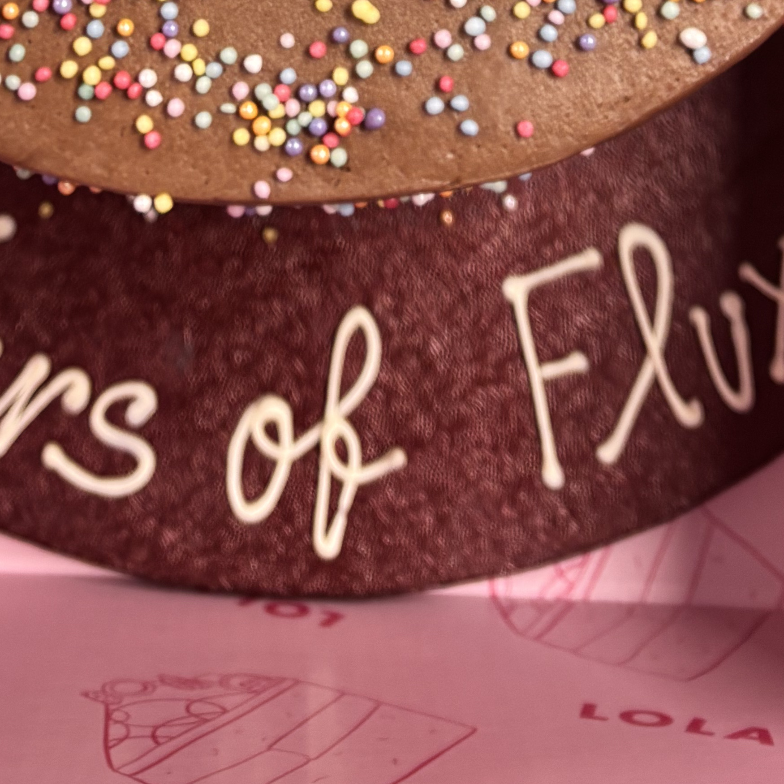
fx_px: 1922
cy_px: -390
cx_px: 353
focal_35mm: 75
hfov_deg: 23.0
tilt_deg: -76.0
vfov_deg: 19.9
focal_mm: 5.96
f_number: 1.6
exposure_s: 1/50
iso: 80
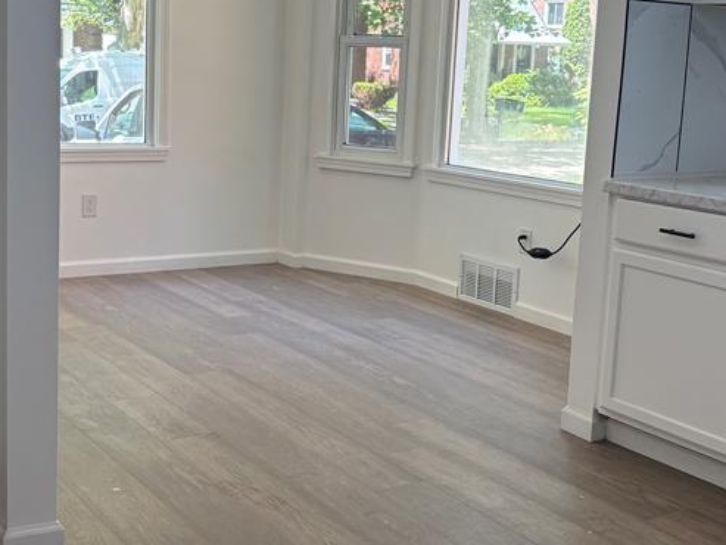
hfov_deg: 35.5
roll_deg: -2.9
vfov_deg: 27.0
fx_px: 1133
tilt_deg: -8.8
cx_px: 325
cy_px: 215
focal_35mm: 54
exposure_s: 1/192
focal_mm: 5.96
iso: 64
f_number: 1.6
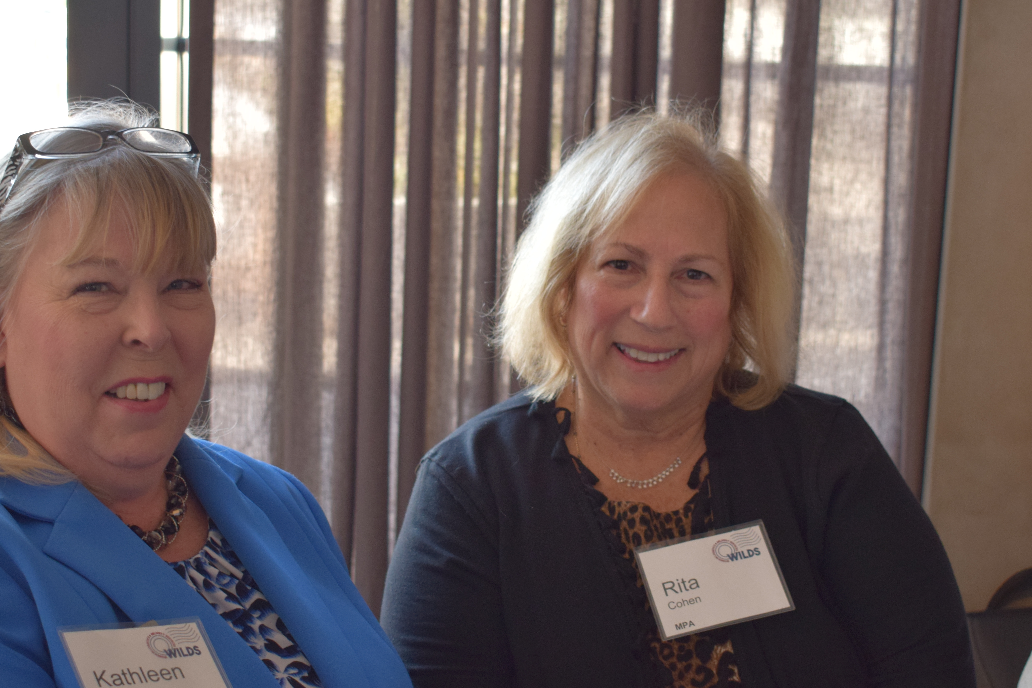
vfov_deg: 20.9
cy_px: 304
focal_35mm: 65
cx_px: 484
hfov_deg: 31.0
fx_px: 1863
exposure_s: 1/60
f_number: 4.2
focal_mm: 30
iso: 560
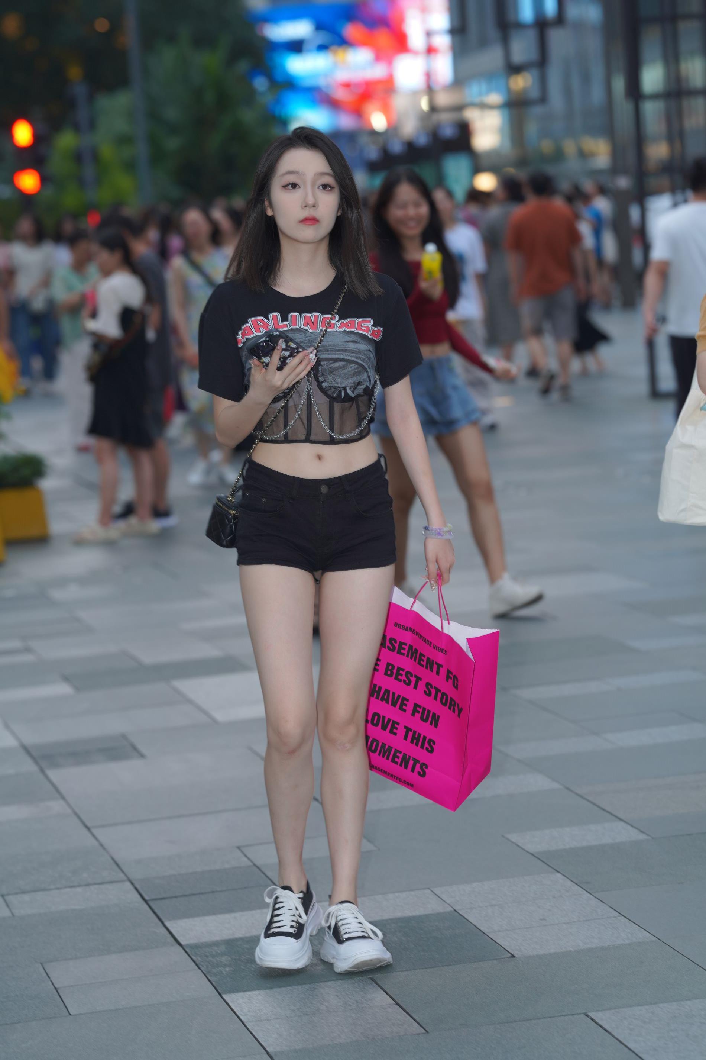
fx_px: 3972
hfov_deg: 10.2
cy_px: 530
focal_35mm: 135
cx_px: 353
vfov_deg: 15.2
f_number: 4.5
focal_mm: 135
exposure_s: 1/200
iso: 500
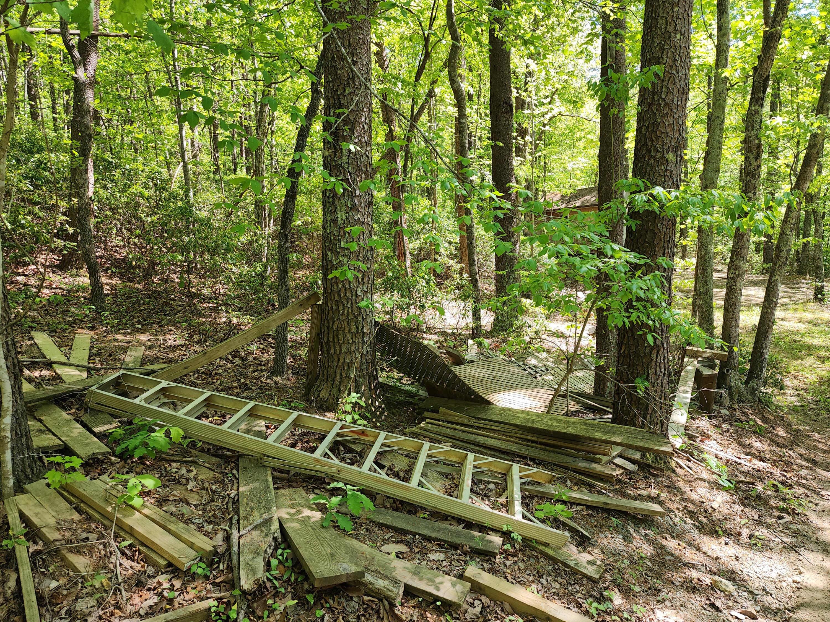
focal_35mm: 23
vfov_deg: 58.9
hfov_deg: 73.9
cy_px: 311
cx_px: 415
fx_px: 551
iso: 16
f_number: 1.8
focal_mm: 6.4
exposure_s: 1/120
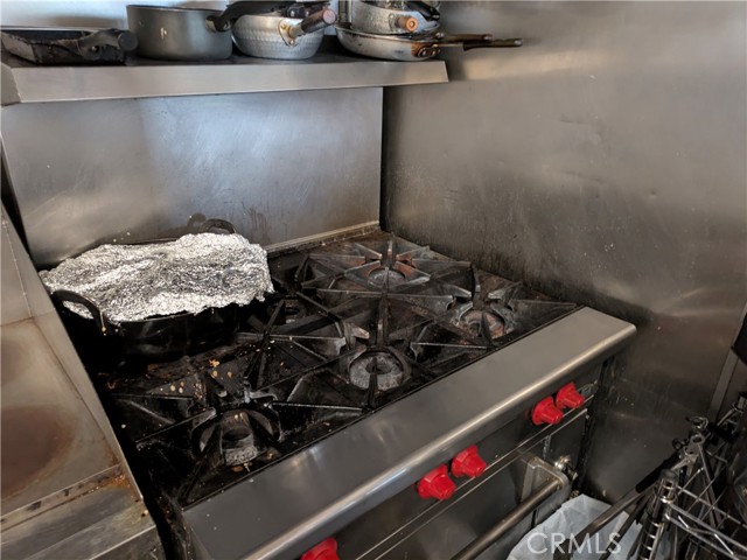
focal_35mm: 25
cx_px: 374
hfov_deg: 69.4
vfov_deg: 54.9
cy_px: 280
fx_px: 539
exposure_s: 1/15
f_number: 1.89
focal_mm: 5.43
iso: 717
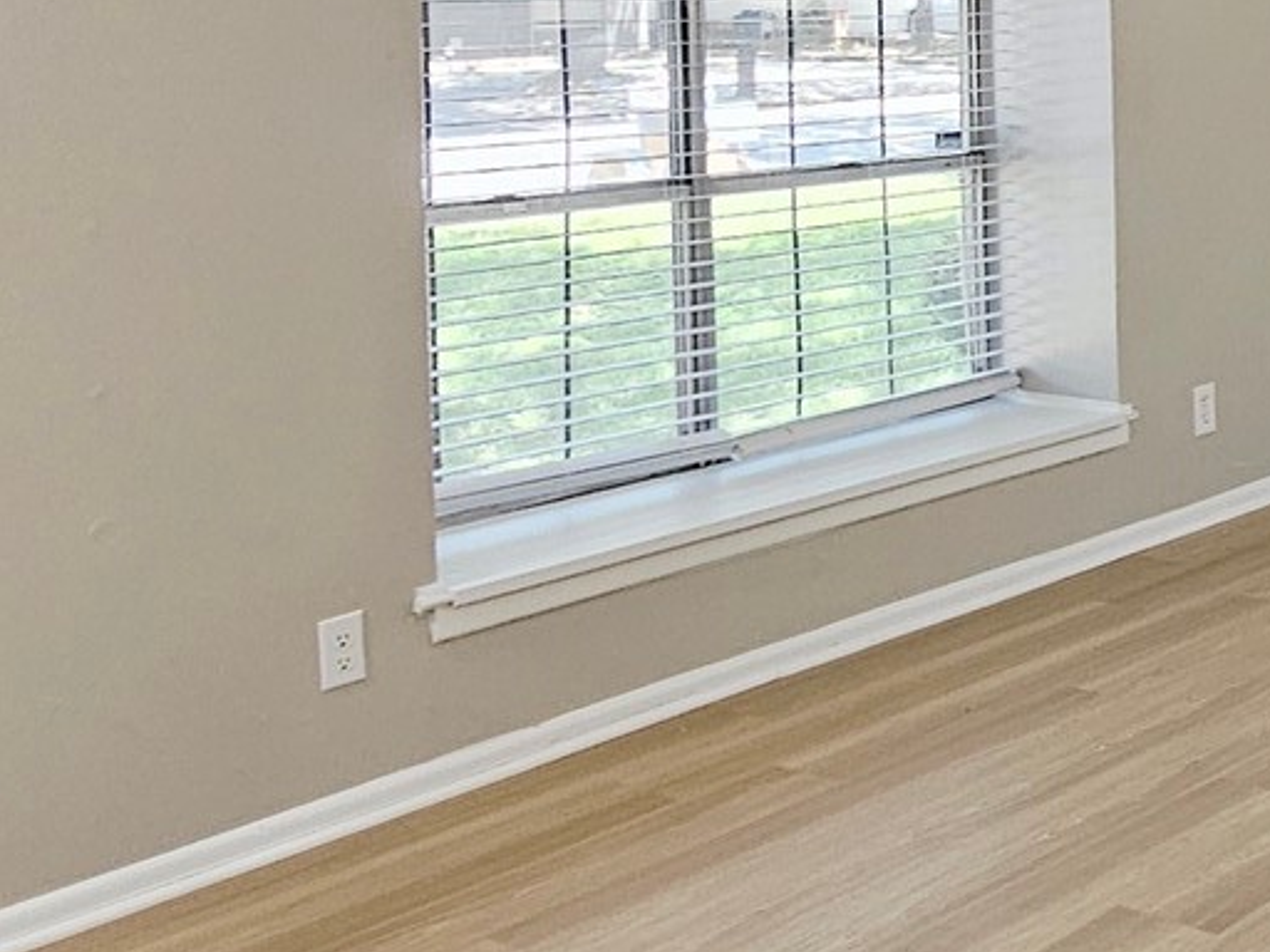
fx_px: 1908
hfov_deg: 31.3
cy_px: 99
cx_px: 1503
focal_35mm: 52
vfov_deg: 27.1
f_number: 2.2
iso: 125
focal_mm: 2.2
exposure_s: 1/60
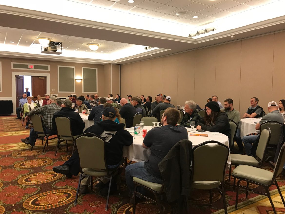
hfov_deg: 63.4
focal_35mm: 28
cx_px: 142
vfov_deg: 49.8
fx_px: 231
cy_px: 107
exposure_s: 1/20
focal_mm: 3.99
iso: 40
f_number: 1.8
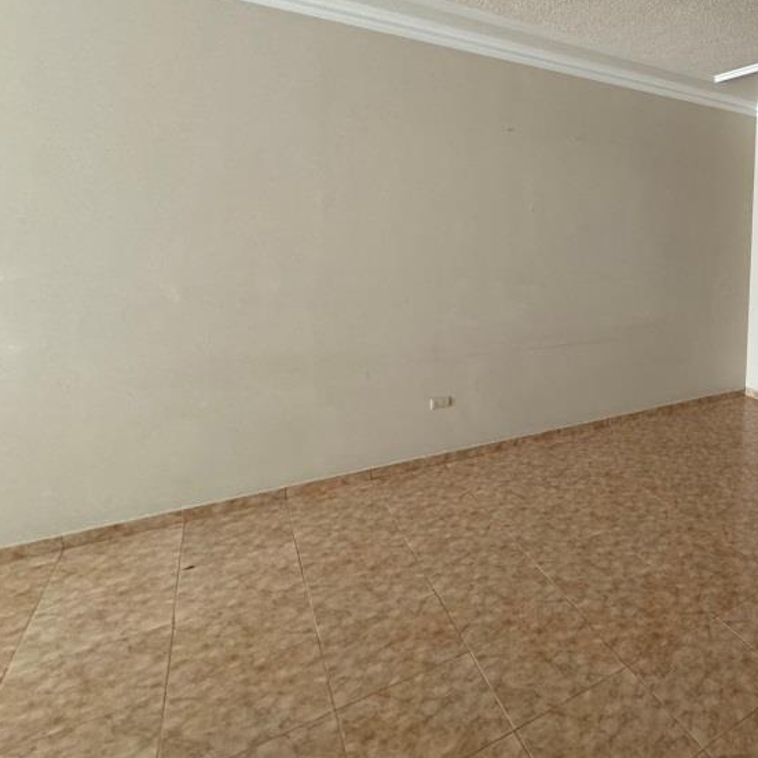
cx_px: 699
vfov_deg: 66.3
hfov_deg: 56.7
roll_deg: -1.8
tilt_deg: -4.7
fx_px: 570
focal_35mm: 23
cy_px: 289
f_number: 2.2
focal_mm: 2.22
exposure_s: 1/60
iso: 400
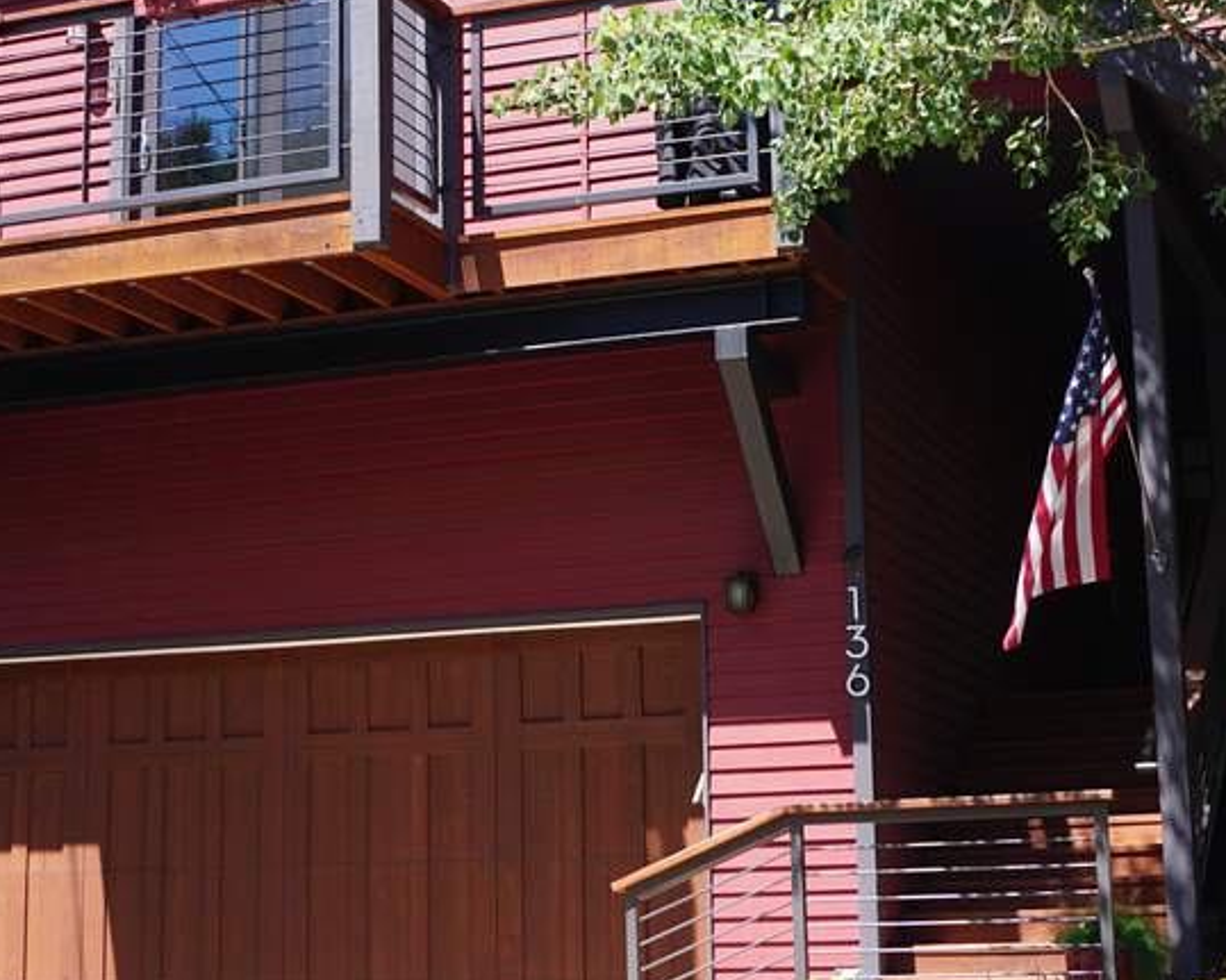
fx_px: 2503
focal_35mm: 69
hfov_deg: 27.5
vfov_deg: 22.1
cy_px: 371
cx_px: 591
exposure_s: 1/100
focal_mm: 22
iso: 100
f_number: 7.1
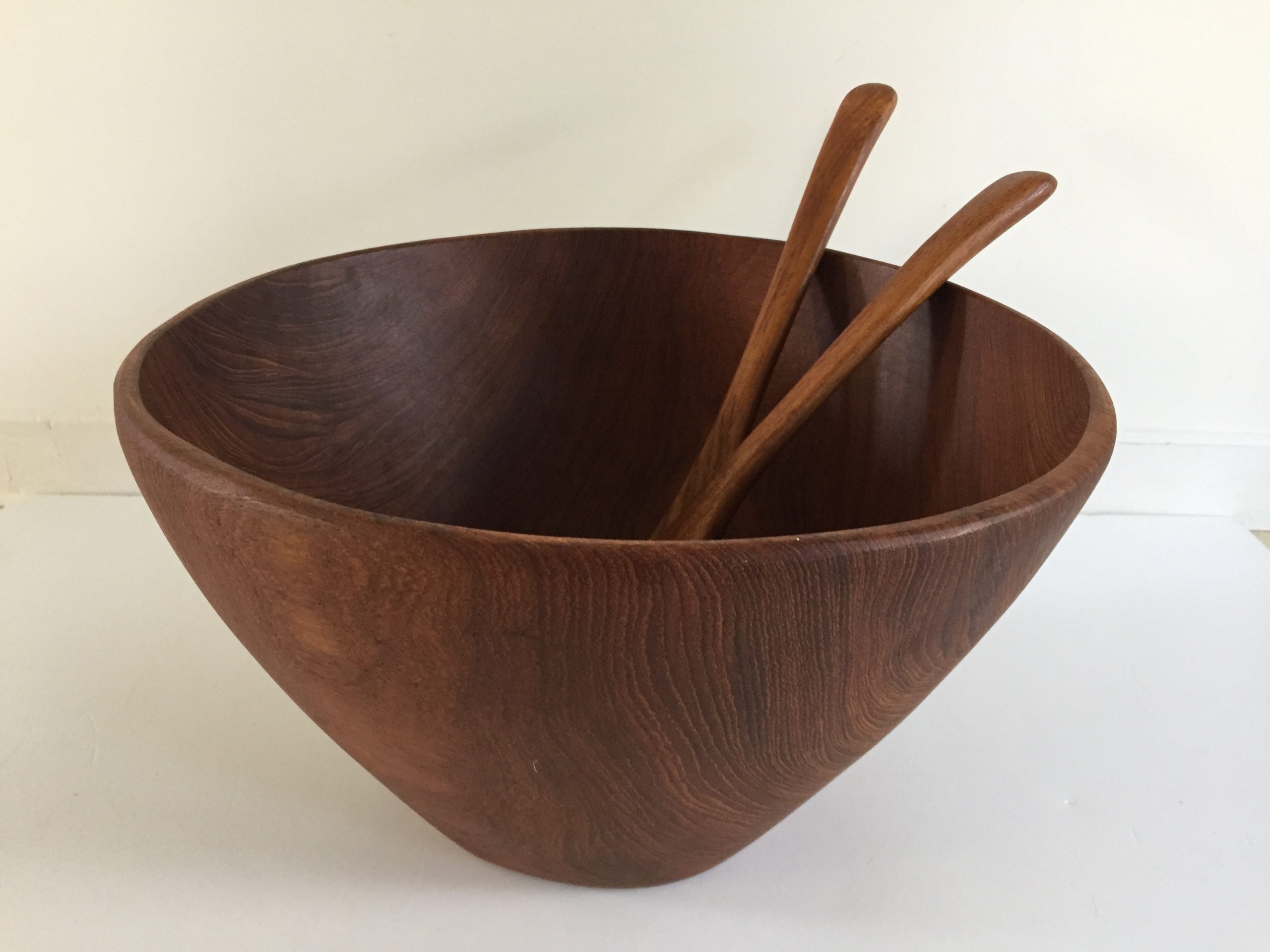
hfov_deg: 61.7
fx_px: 1064
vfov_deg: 48.2
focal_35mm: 29
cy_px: 476
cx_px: 635
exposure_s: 1/33
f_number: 2.2
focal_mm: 4.15
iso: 200
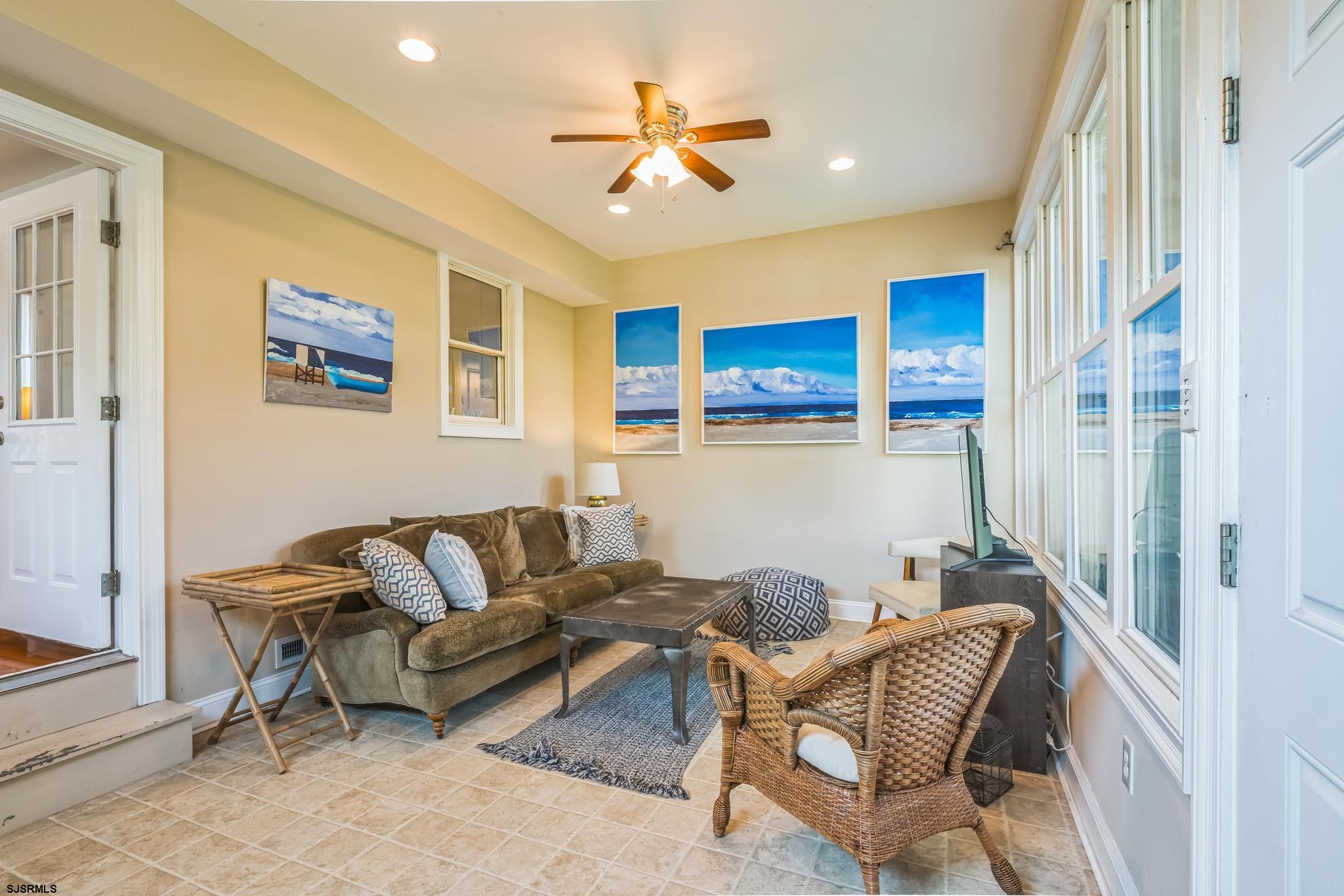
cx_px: 672
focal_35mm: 16
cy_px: 448
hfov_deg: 96.7
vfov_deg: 73.7
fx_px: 597
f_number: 16
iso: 250
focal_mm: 16
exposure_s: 2
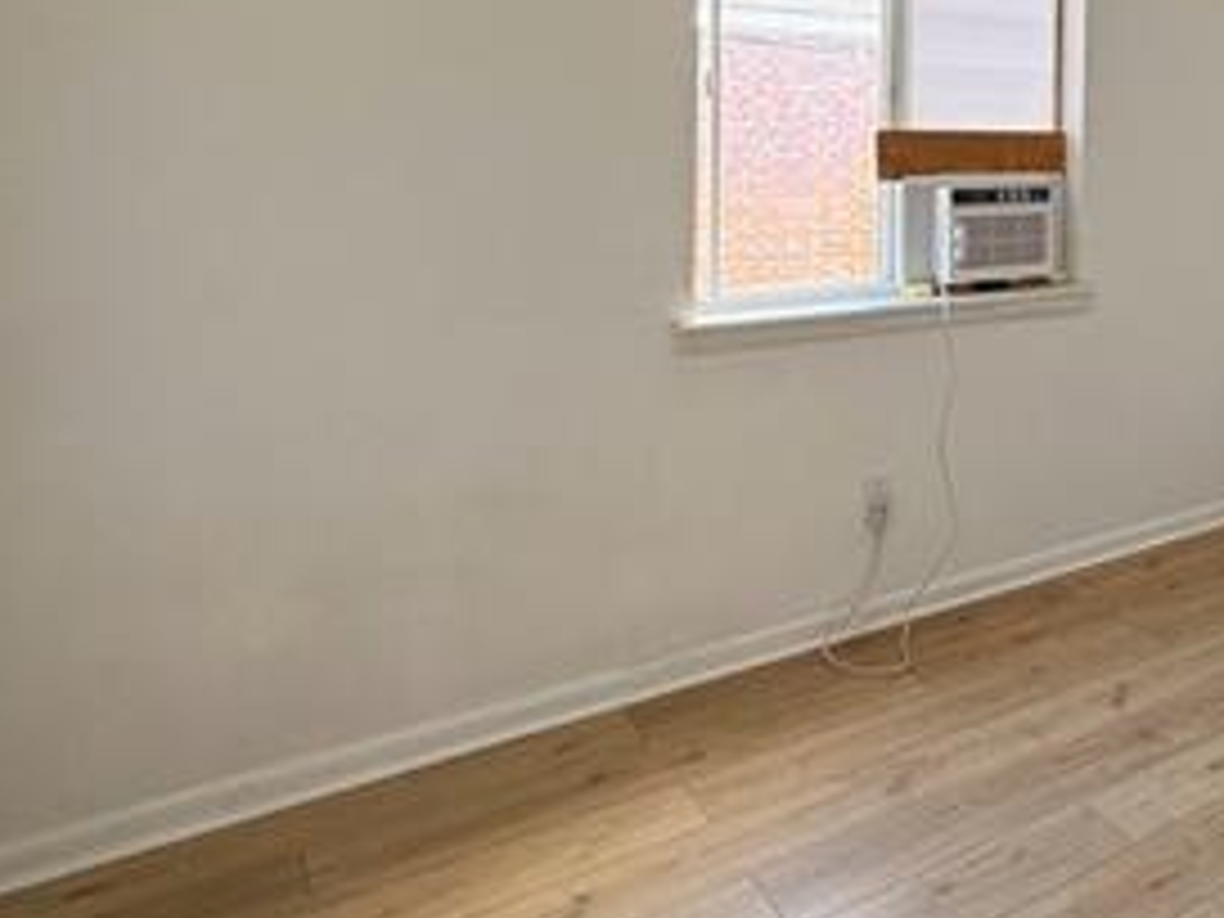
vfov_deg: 40.8
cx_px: 1102
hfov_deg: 49.3
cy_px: 158
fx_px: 1167
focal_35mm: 33
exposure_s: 1/72
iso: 200
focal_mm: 2.22
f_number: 2.2
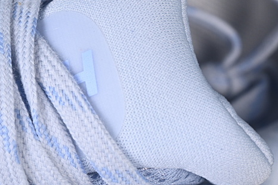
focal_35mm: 175
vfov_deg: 7.8
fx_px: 1352
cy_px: 65
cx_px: 54
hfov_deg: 11.7
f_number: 7.1
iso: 160
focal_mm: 50
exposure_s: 1/80
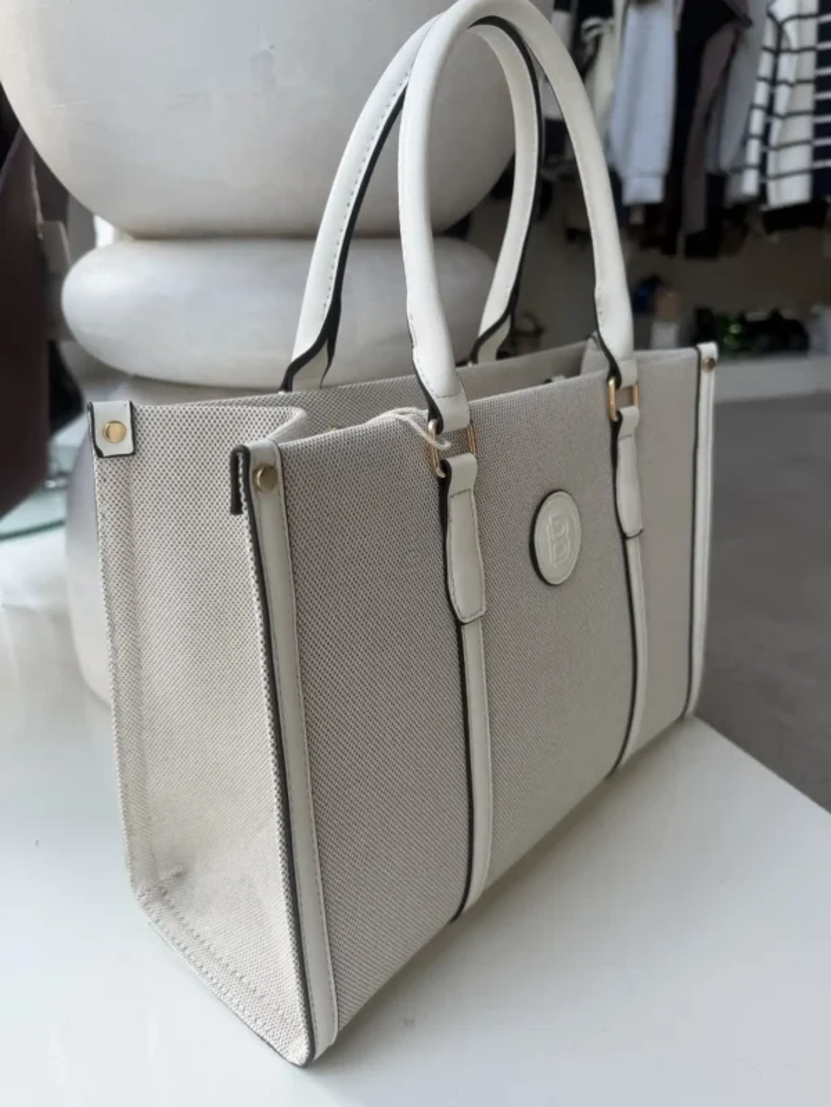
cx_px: 416
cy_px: 554
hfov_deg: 56.8
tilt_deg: -21.7
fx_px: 768
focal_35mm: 24
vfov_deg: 71.6
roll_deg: -1.1
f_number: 1.78
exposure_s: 1/177
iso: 64
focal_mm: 6.76
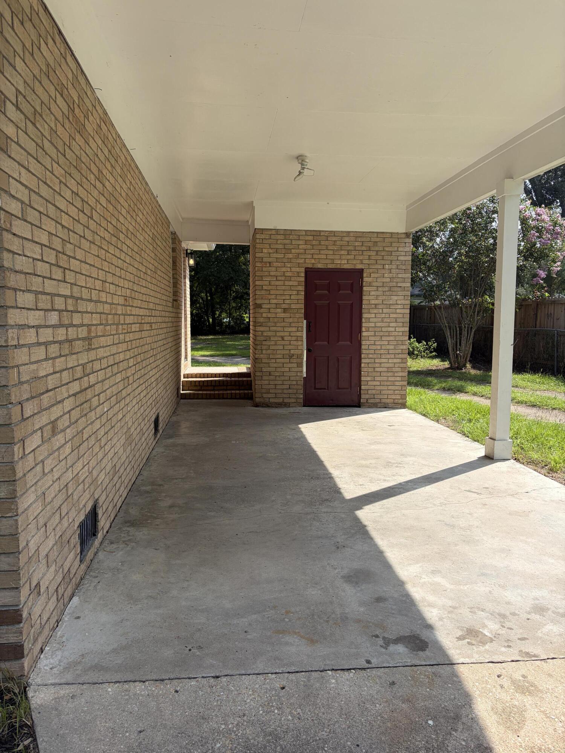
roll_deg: -0.2
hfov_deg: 53.1
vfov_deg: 67.3
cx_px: 282
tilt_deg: -4.7
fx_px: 566
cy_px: 376
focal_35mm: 26
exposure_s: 1/1517
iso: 50
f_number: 1.6
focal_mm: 5.96
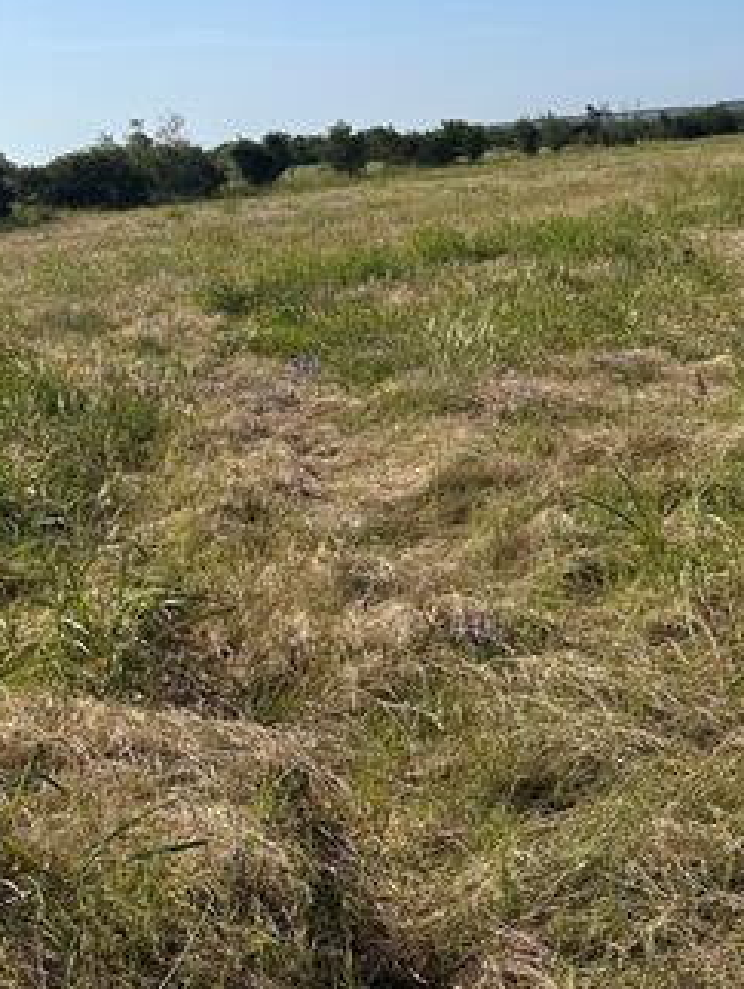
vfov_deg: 32.3
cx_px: 566
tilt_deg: +0.3
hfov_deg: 25.4
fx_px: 1630
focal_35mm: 57
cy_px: 119
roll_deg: +3.0
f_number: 1.78
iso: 80
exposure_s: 1/7042
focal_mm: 6.86
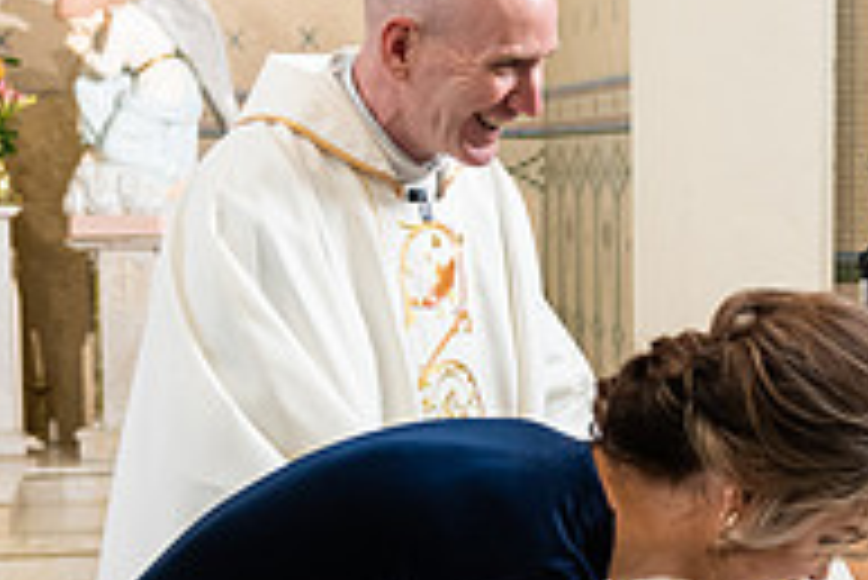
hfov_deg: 19.1
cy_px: 438
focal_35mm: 102
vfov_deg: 13.4
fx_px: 2461
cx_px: 967
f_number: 3.5
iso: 1000
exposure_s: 1/125
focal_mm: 34
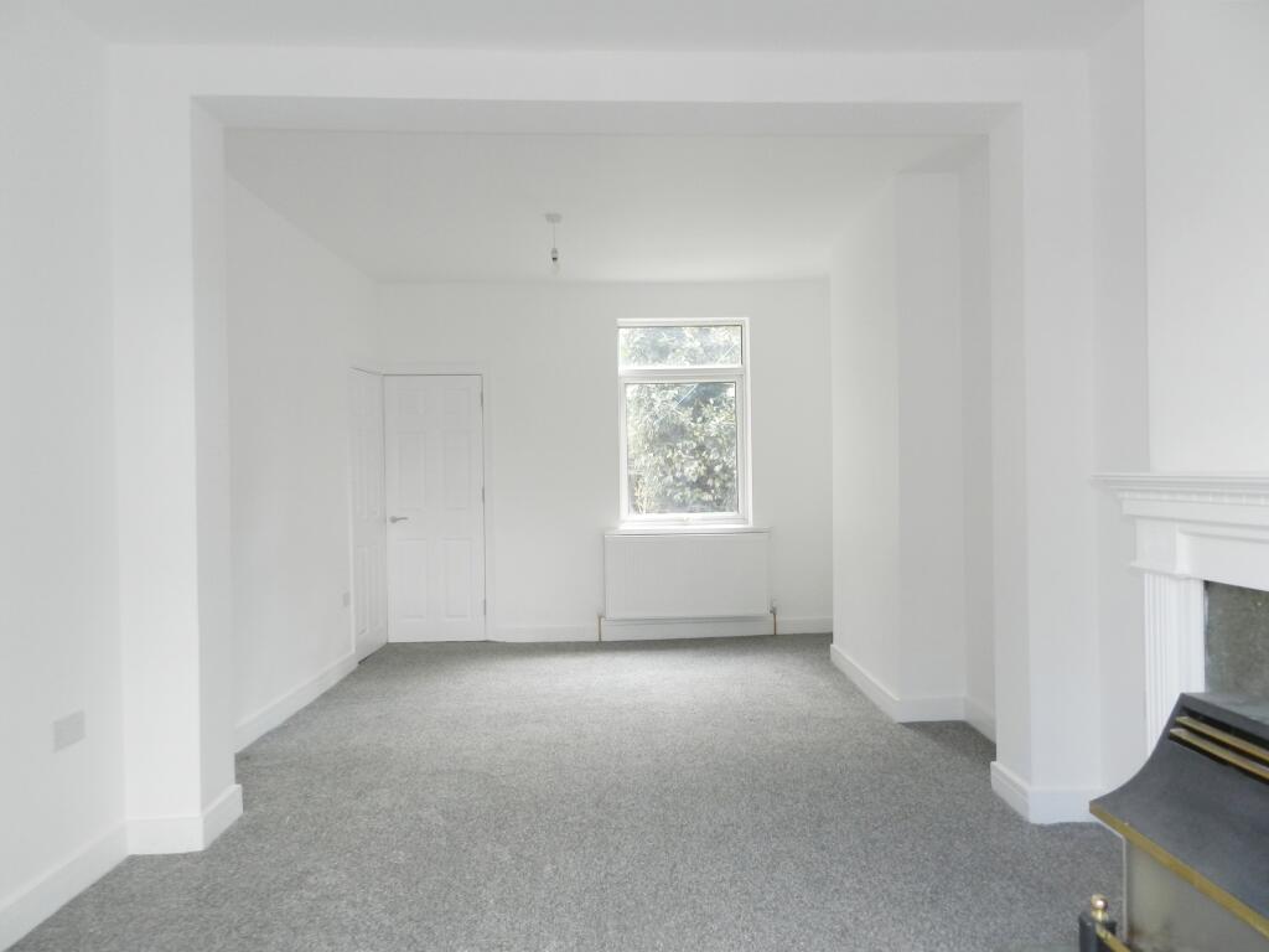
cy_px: 476
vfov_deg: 58.9
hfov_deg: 73.9
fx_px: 843
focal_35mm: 23
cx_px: 634
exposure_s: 1/30
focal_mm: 4
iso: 180
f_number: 3.4
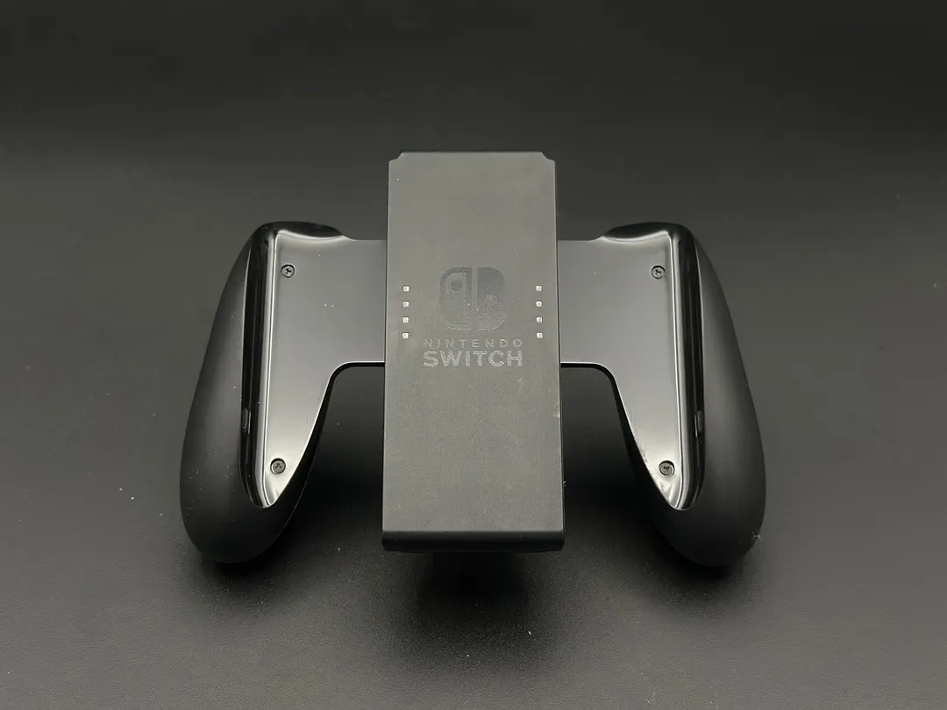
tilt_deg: -43.7
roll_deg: +0.3
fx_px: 1313
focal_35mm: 48
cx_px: 474
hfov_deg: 39.7
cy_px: 355
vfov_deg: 30.3
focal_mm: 6.86
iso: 400
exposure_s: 1/45
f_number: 1.78
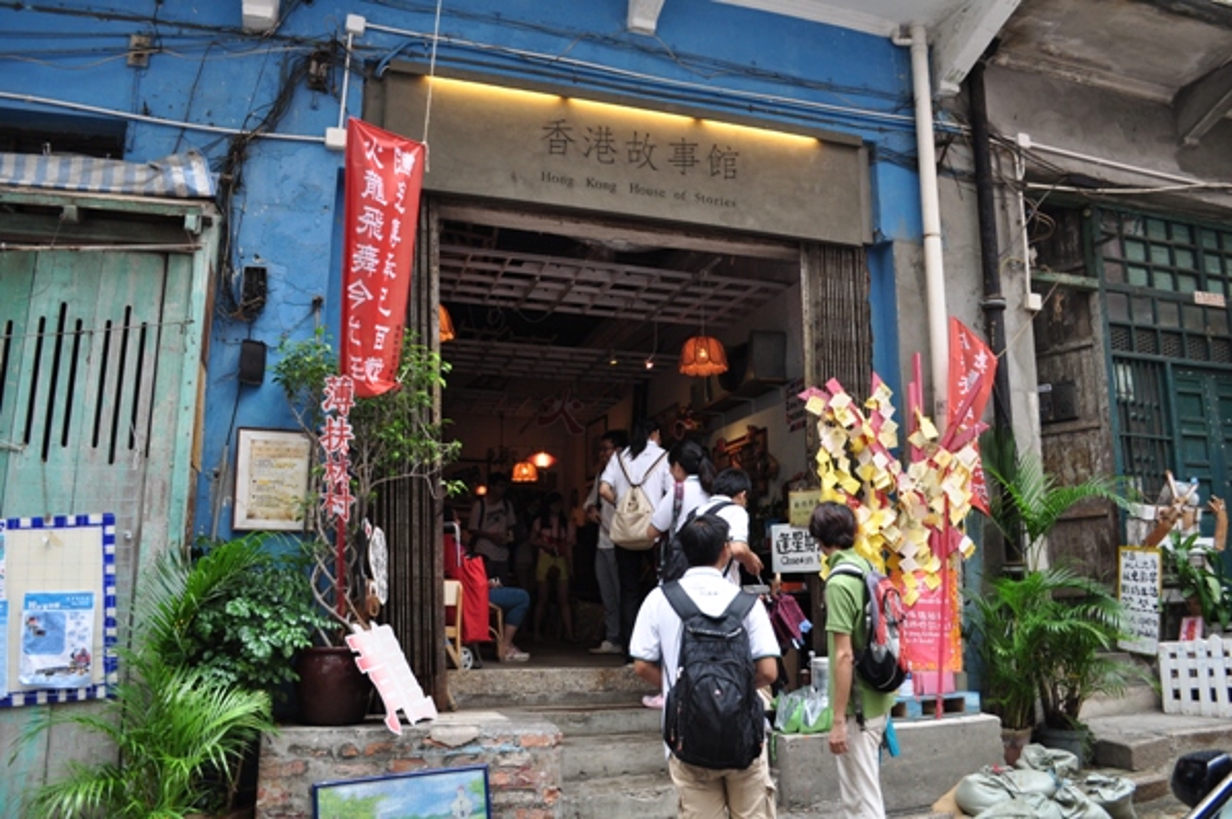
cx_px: 616
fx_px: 923
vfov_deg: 47.9
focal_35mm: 27
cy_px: 410
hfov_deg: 67.4
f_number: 4.5
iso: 400
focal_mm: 18
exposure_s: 1/100
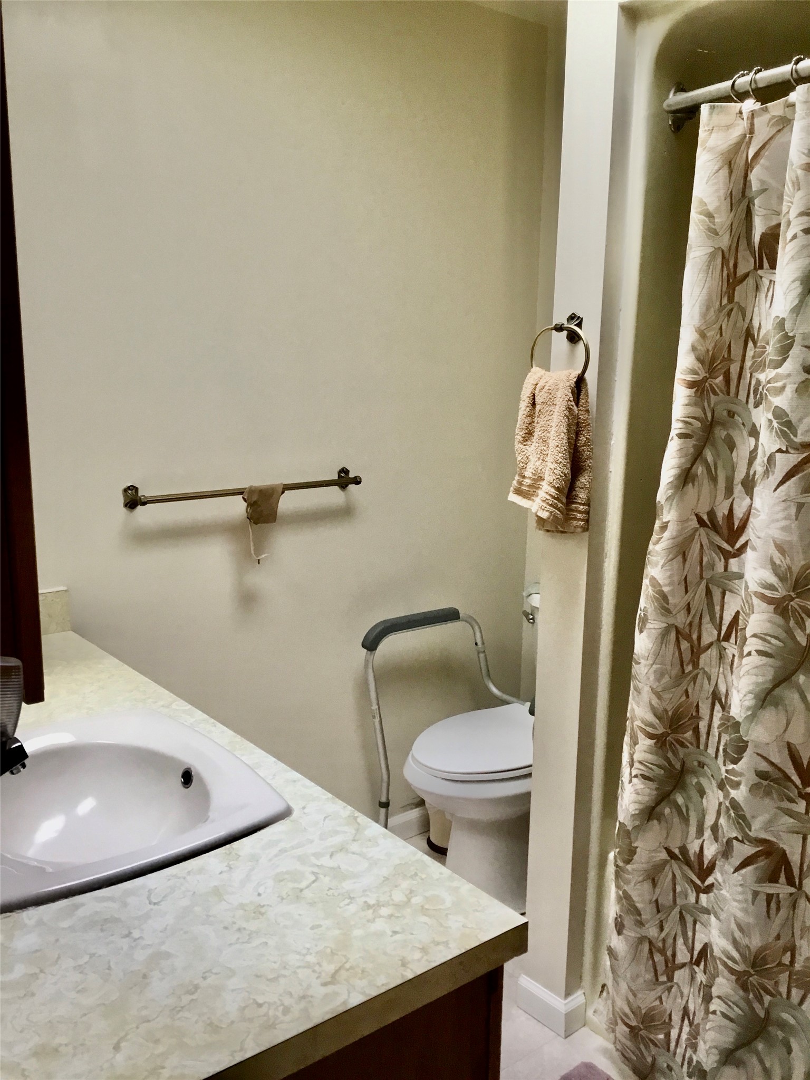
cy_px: 540
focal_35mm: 31
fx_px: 967
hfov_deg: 45.4
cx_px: 405
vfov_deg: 58.4
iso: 64
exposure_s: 1/30
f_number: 2.4
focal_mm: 3.3
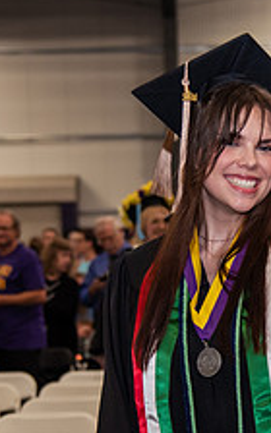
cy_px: 332
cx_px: 244
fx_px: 1938
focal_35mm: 164
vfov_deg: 12.7
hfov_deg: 8.0
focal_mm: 62
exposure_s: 1/125
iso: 1000
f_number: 4
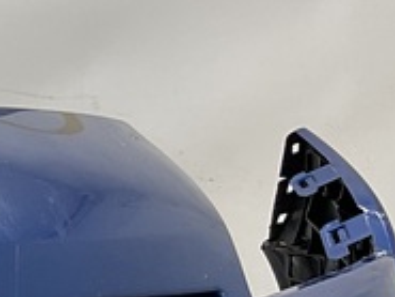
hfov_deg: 10.9
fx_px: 1804
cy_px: 387
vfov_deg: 9.2
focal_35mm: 158
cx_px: -495
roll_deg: +0.3
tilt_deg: -8.6
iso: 25
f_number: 1.8
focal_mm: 3
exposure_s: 1/100
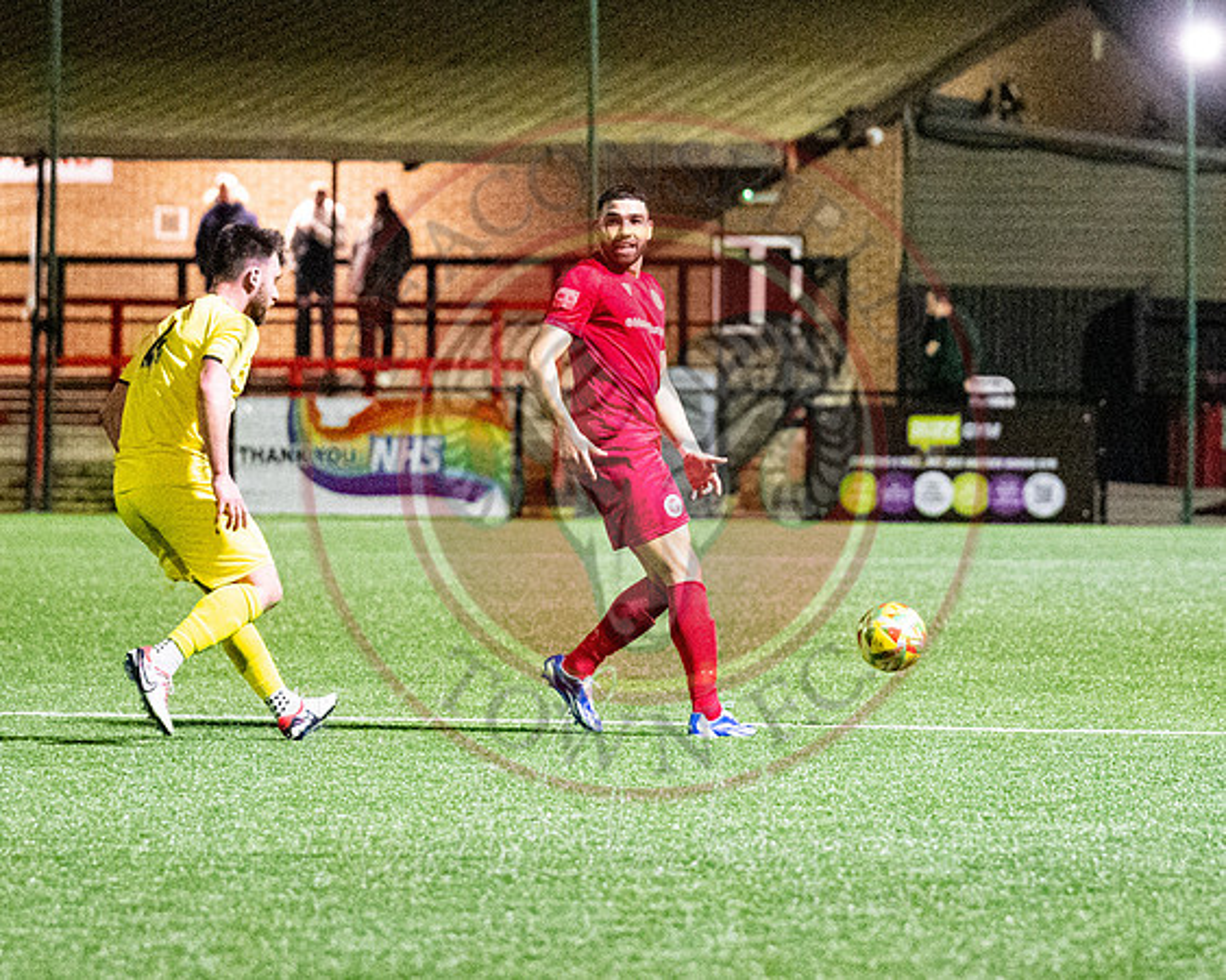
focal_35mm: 292
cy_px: 540
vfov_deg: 5.3
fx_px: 10575
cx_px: 797
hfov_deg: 6.6
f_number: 2.8
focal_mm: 115
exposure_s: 1/1000
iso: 8000
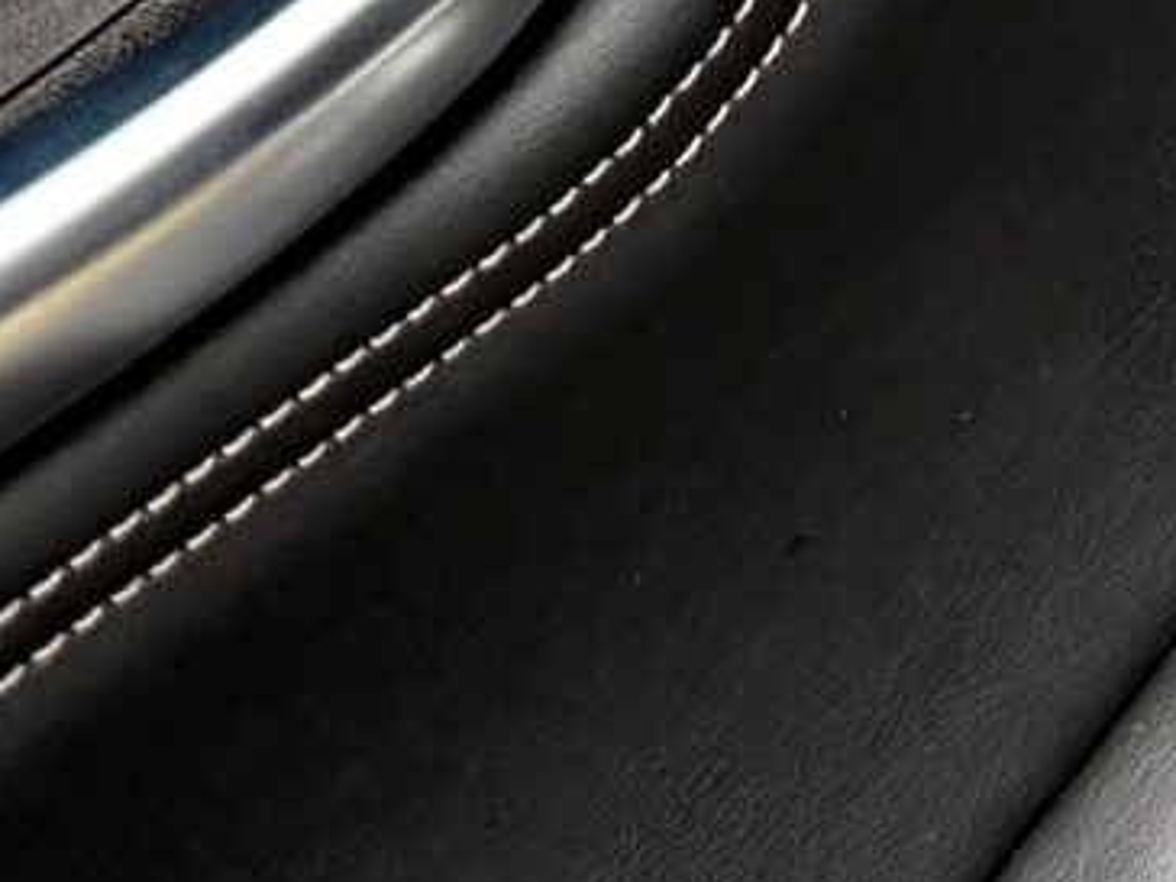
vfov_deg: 9.8
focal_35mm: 135
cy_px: -1166
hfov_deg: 13.7
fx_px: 4586
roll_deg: +20.5
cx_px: 1803
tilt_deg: -26.2
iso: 80
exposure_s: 1/224
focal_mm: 6.76
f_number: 1.78
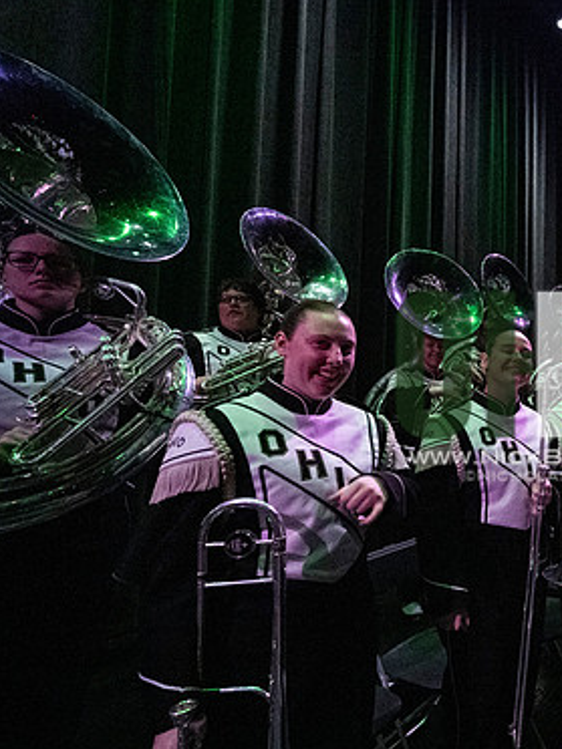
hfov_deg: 52.1
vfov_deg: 79.0
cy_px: 386
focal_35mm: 21
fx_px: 455
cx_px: 548
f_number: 4
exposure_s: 1/400
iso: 25600
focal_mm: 14
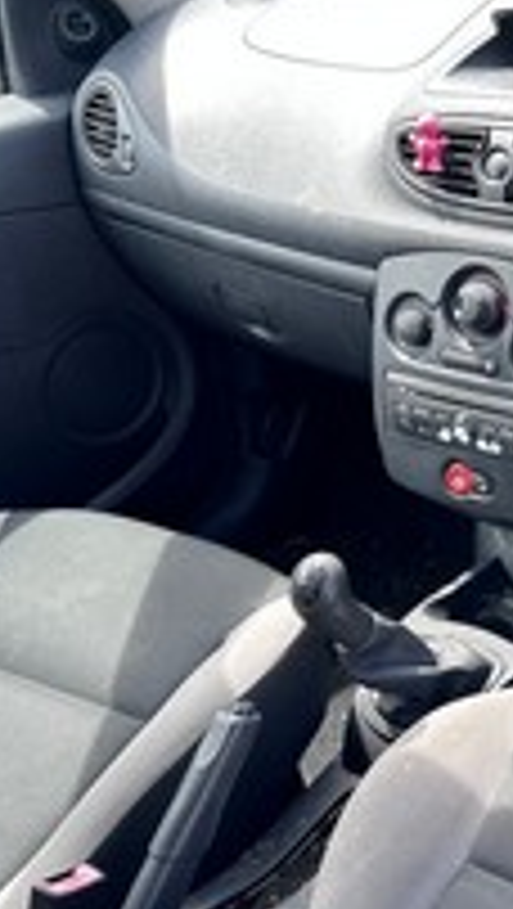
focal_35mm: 49
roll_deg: +4.1
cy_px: 544
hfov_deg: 21.7
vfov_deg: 41.9
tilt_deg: -38.7
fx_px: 1182
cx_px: 693
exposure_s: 1/188
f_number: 1.5
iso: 40
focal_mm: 5.7
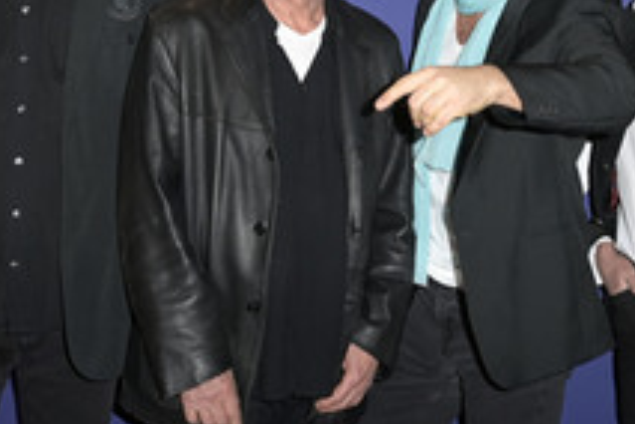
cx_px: 487
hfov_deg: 26.9
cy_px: 110
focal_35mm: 74
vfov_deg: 18.3
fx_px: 1305
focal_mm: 35
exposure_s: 1/200
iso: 500
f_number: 5.6
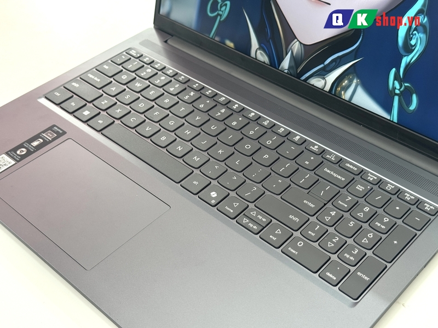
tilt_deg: -42.5
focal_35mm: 48
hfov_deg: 39.7
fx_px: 607
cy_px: 164
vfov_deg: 30.3
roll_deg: +2.8
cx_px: 219
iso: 100
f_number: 1.78
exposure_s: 1/88
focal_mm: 6.76
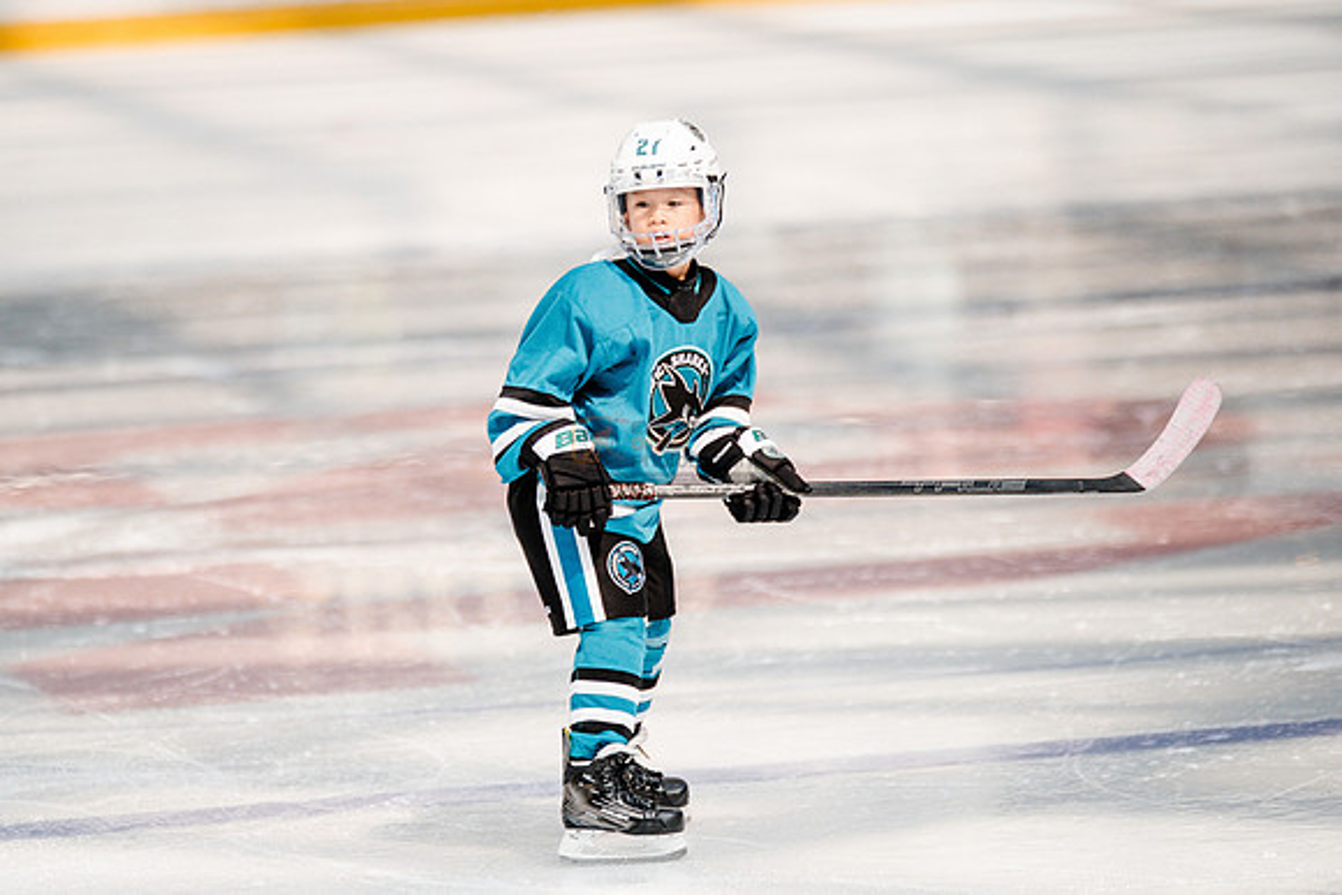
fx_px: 11935
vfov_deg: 4.3
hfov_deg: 6.4
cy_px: 550
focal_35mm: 320
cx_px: 472
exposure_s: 1/3200
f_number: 3.2
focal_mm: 247
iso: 1250
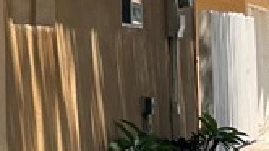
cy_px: -221
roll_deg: -2.2
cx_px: -436
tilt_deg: +10.9
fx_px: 1247
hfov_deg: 10.2
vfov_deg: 6.5
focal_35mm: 175
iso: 32
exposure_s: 1/2304
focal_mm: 4.2
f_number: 1.6
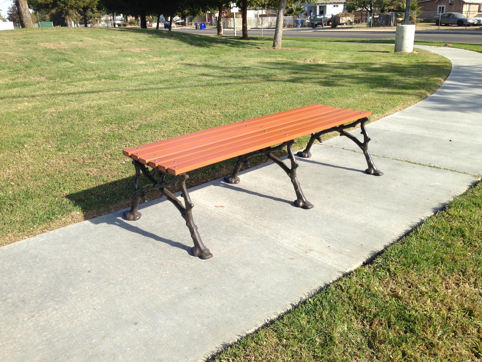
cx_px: 241
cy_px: 181
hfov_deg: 55.4
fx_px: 459
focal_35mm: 33
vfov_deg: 42.9
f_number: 2.4
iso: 50
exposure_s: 1/889
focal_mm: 4.13
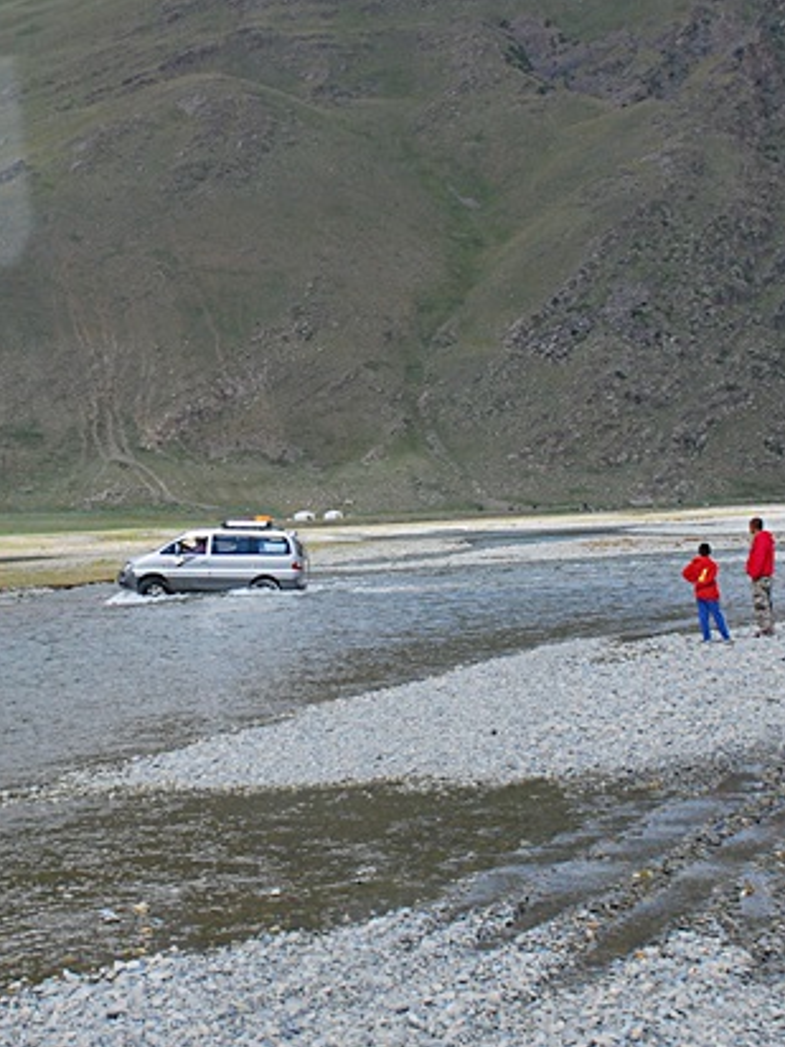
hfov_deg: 16.9
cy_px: 450
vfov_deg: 22.5
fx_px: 2629
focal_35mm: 87
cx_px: 257
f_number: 5.6
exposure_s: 1/1000
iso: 400
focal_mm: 31
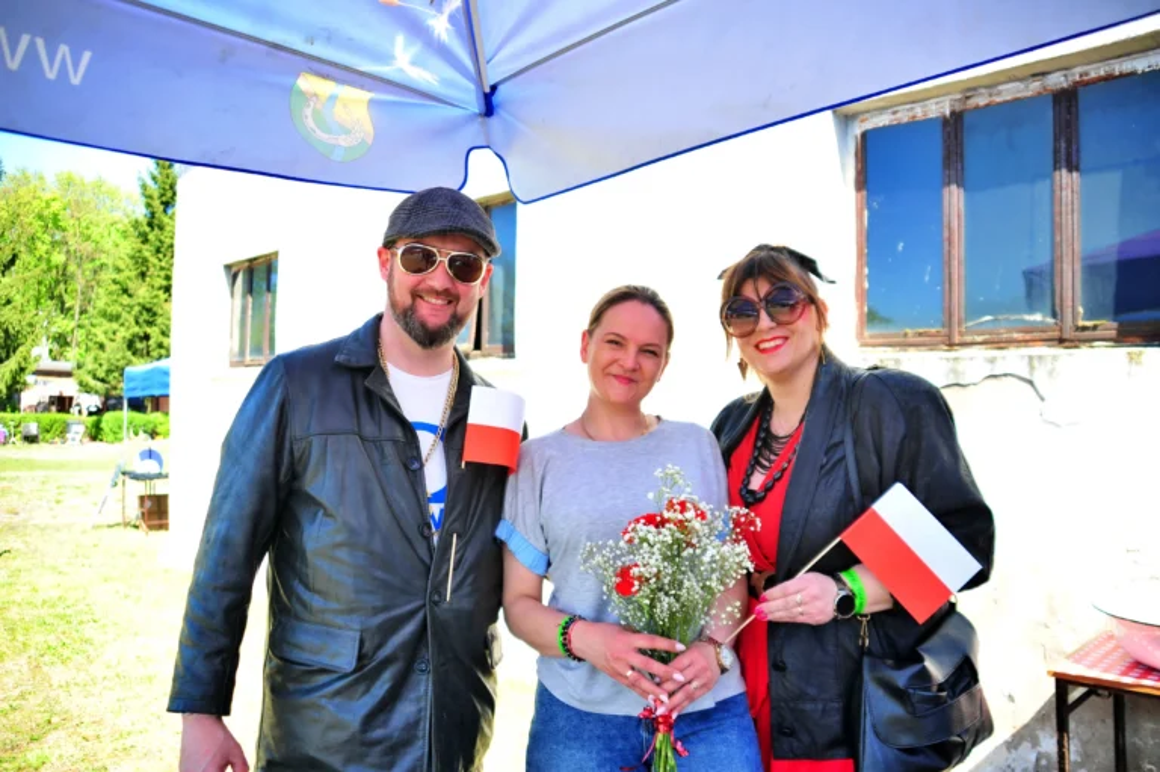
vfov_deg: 46.3
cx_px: 580
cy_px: 386
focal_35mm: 28
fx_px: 902
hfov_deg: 65.5
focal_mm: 28
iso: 250
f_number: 3.5
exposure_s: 1/200
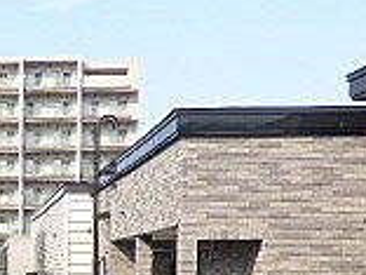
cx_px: -115
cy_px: 320
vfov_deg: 17.3
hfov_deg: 21.5
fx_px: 867
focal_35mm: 82
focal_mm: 3.58
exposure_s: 1/800
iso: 160
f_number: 2.8
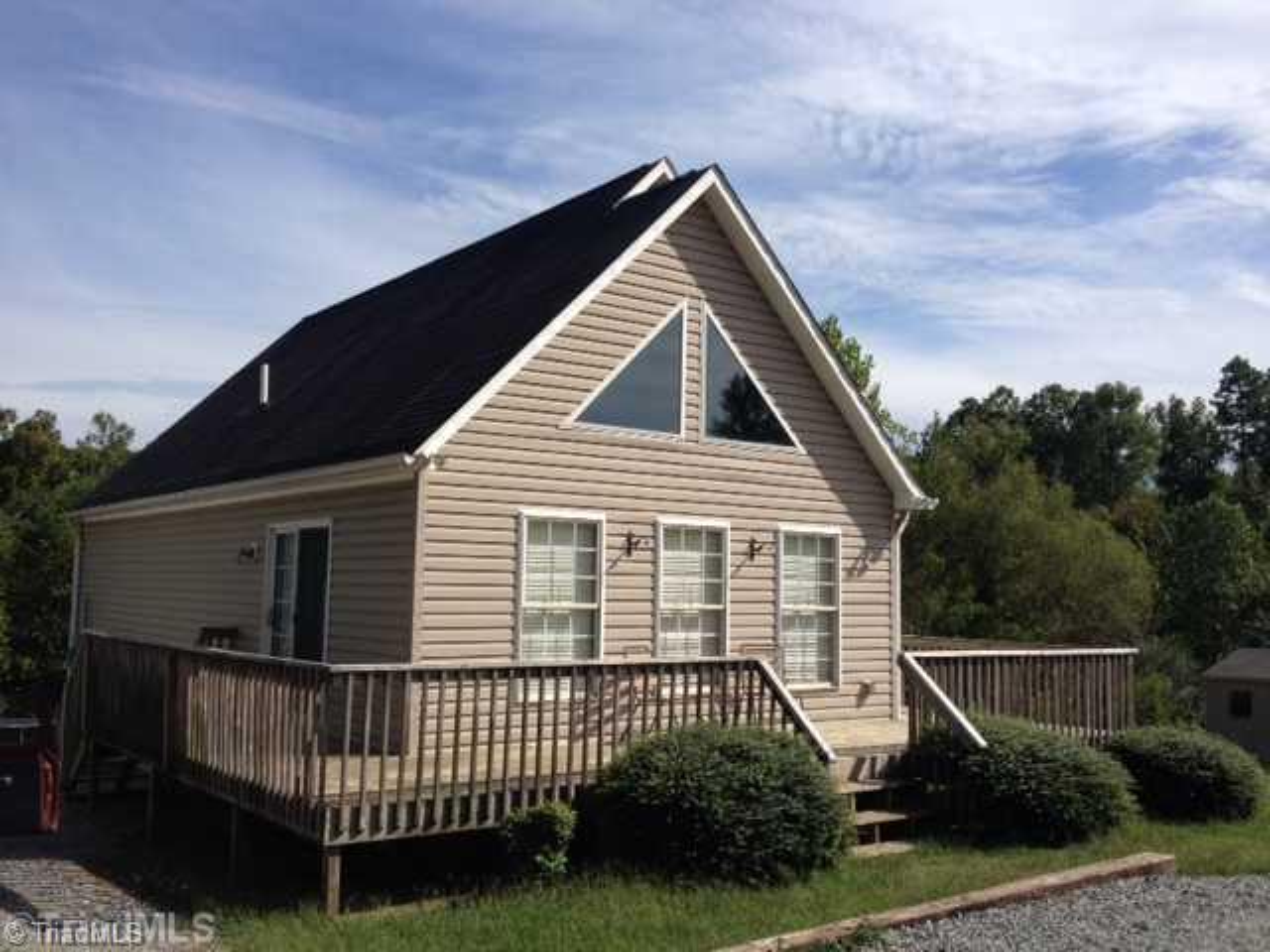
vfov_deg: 40.7
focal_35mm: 35
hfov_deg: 52.6
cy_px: 476
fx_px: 1284
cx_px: 635
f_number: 2.4
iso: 50
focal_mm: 4.28
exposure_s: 1/2208
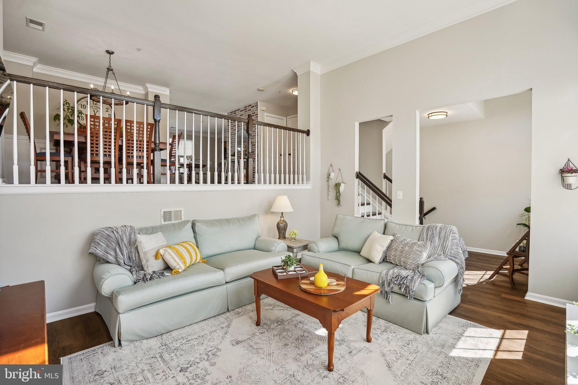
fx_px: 257
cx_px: 289
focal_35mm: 16
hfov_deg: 96.7
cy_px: 192
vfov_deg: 73.7
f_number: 4
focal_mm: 16
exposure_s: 1/160
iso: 250
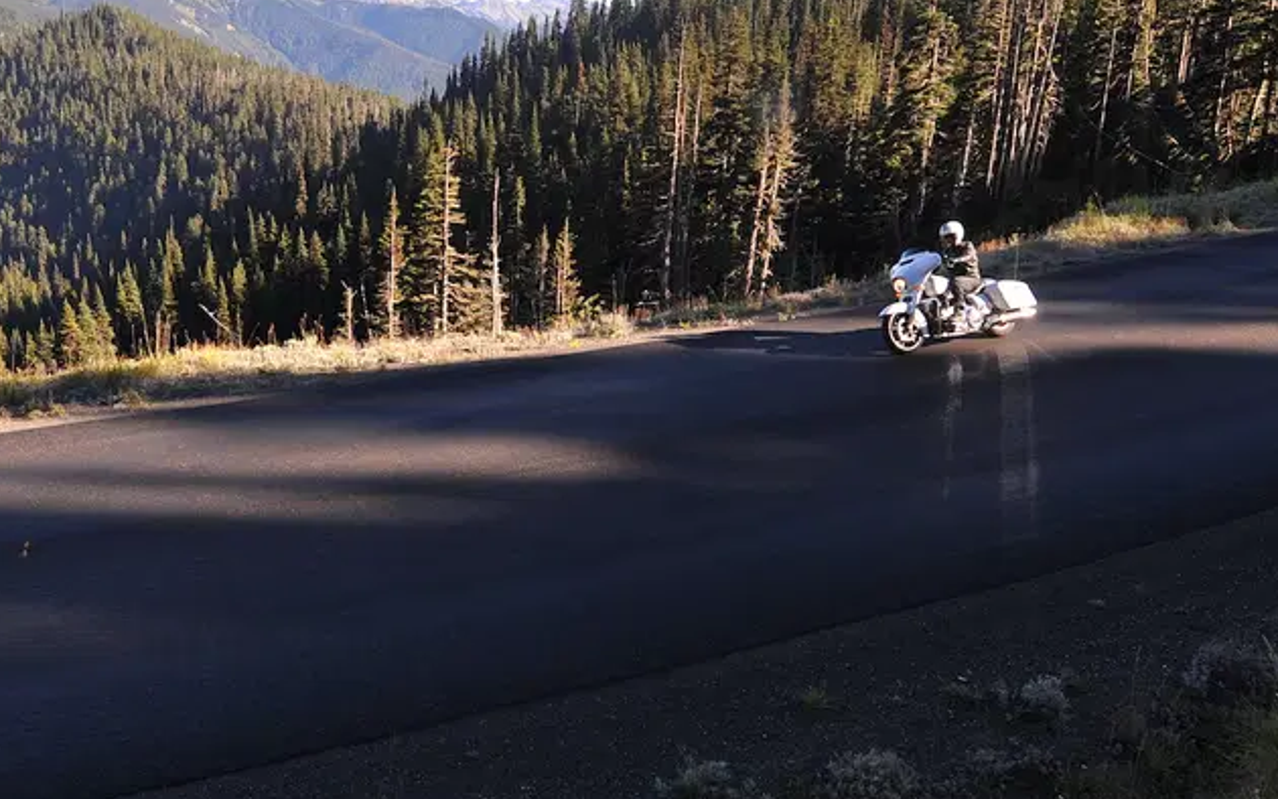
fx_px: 1150
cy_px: 403
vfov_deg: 38.3
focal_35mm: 33
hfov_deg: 57.9
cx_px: 552
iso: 500
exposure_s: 1/1000
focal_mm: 17
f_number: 4.5
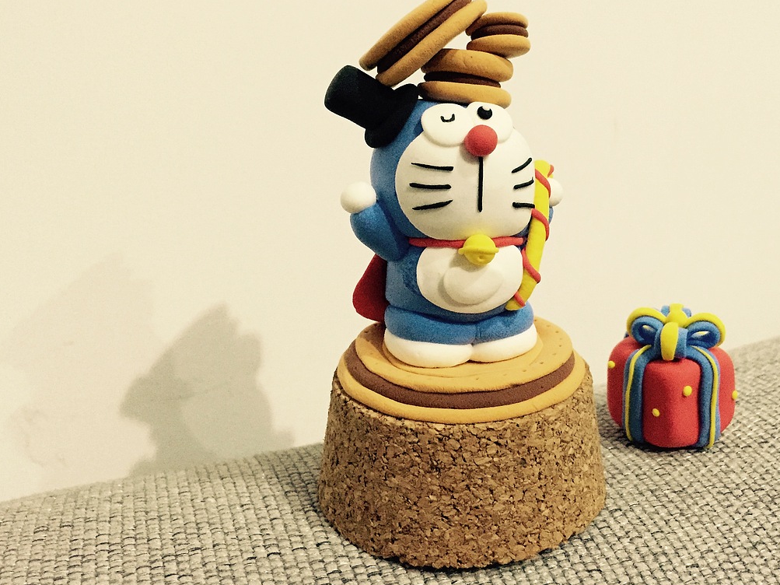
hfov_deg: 49.7
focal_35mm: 37
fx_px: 834
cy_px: 222
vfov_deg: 38.4
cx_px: 479
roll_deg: +0.3
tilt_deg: -10.2
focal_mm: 4.15
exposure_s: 1/15
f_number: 2.2
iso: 320
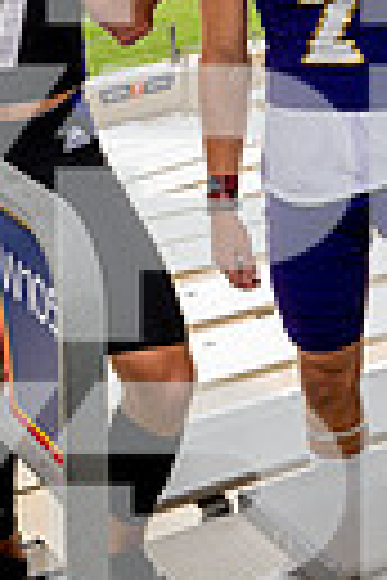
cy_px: 207
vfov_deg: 24.1
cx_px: 4
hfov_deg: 16.0
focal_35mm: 84
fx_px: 1354
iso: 100
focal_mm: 24
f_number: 6.3
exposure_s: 1/250
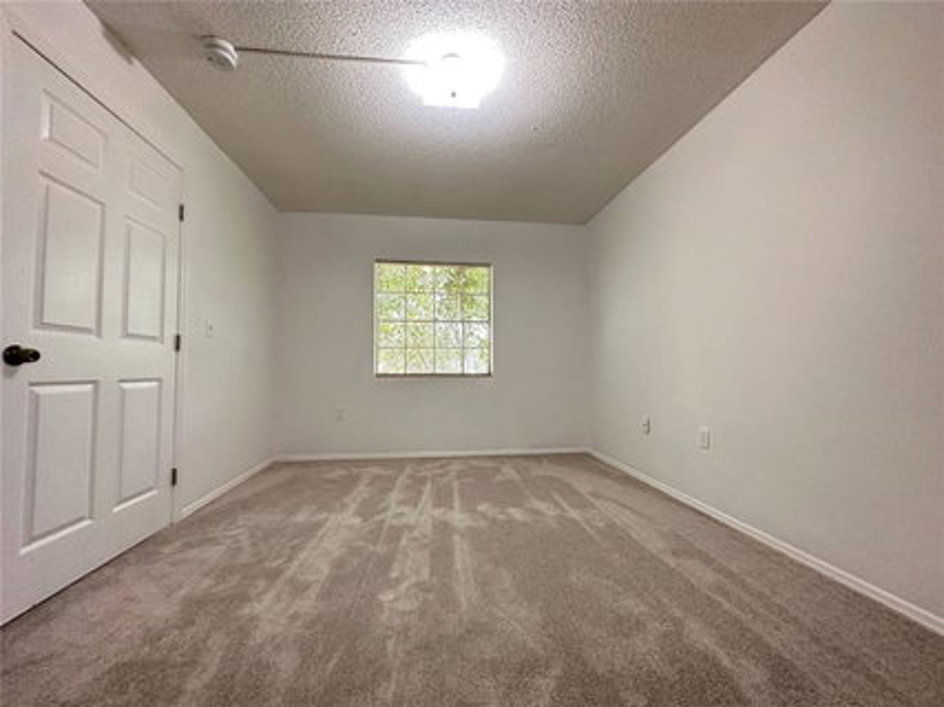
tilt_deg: +2.1
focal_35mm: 14
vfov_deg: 85.6
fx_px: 382
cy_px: 354
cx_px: 472
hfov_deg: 102.1
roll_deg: -0.7
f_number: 2.2
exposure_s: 1/60
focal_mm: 2.22
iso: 320
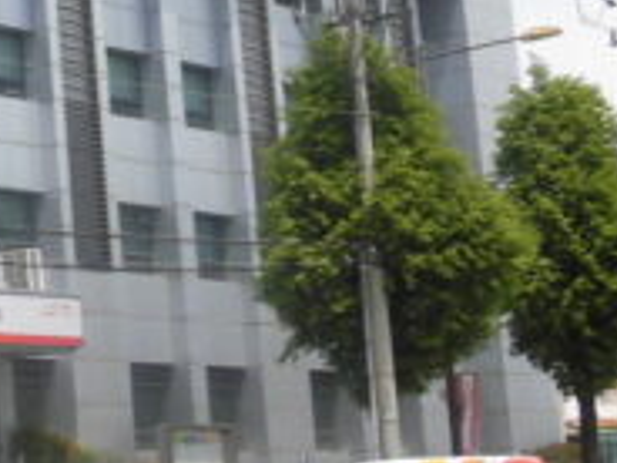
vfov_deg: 12.6
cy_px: 94
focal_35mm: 117
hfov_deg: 14.3
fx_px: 2085
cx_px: -590
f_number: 3.3
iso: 100
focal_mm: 4.98
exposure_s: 1/1000
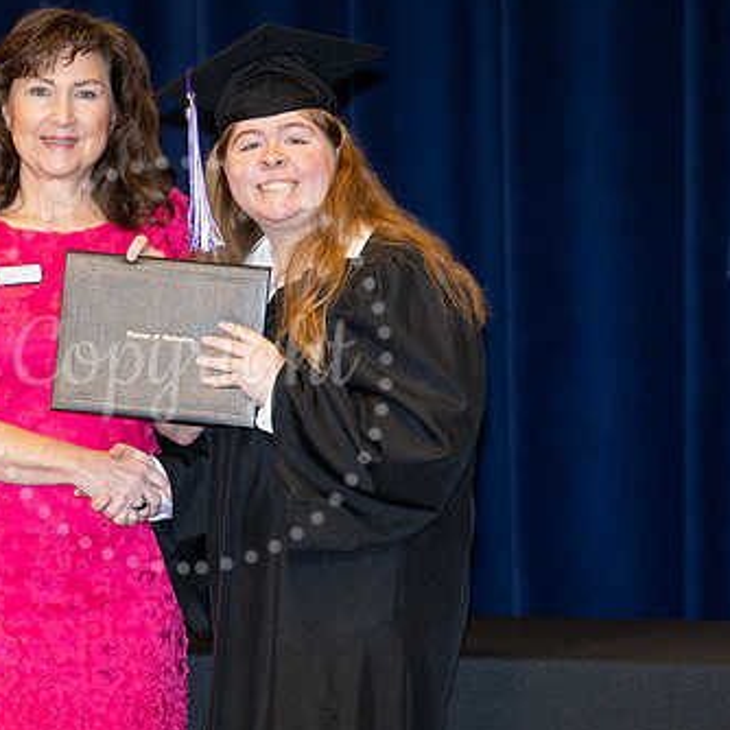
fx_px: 5726
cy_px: 353
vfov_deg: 7.3
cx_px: 184
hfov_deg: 7.3
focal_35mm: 240
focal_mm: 155
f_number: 5.6
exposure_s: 1/80
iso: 1000
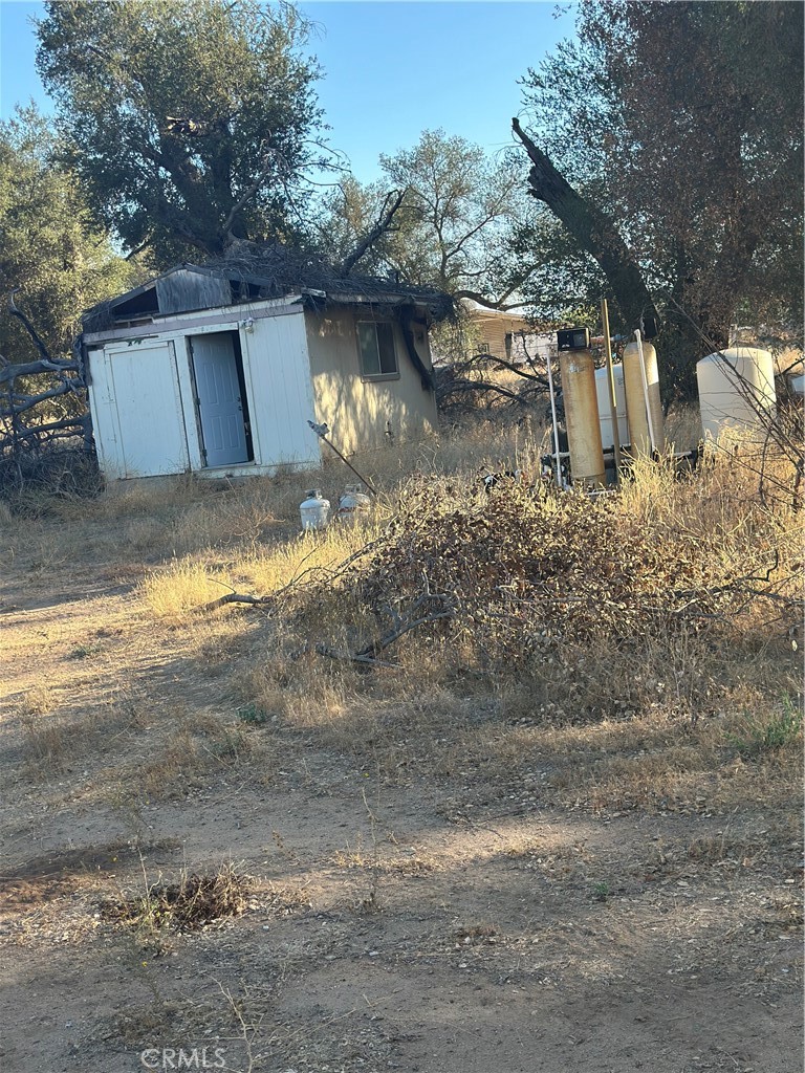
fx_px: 1488
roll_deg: +6.6
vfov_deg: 39.7
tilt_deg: -5.2
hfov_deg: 30.3
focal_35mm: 48
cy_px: 536
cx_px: 402
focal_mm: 6.86
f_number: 1.78
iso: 80
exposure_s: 1/858
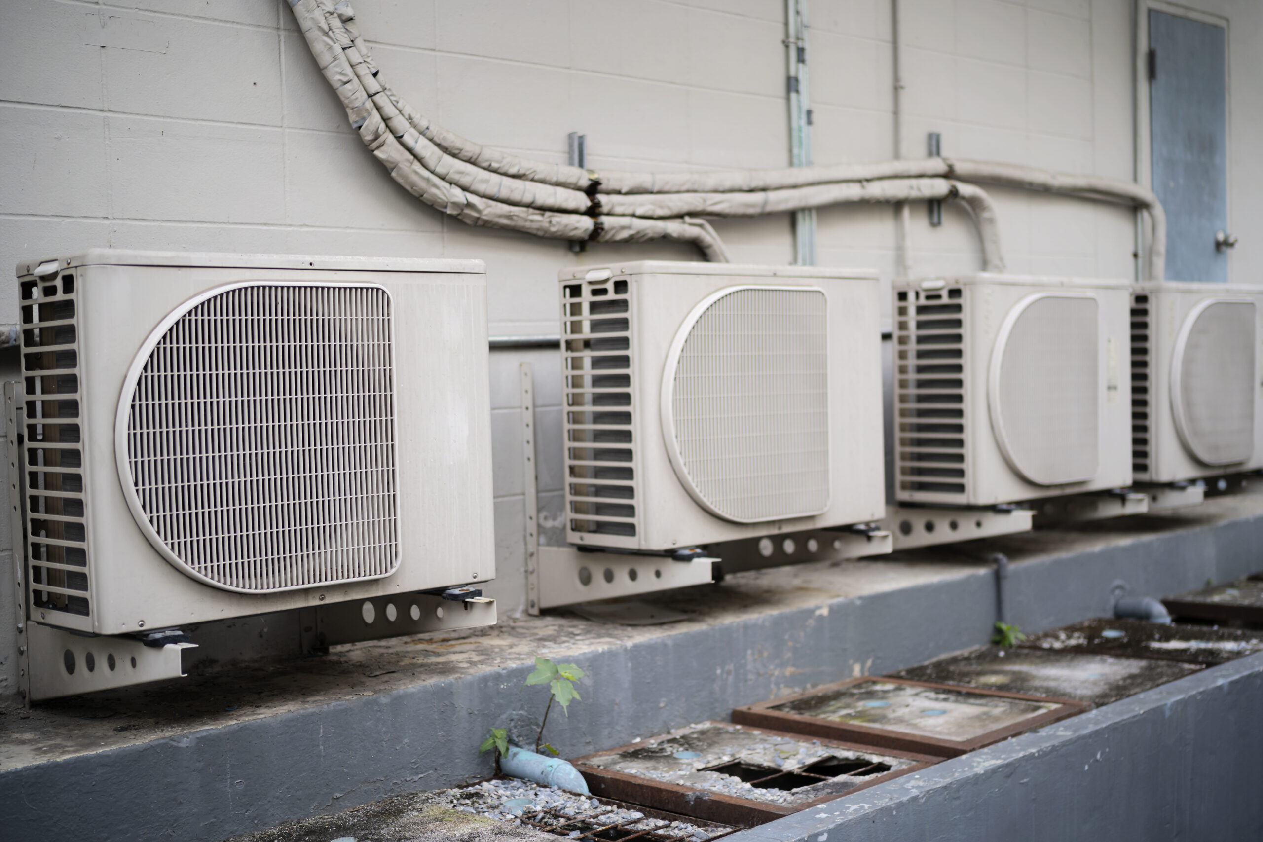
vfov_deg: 29.9
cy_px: 421
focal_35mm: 45
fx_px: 1579
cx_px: 632
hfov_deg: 43.6
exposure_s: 1/250
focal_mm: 45
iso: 100
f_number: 1.8
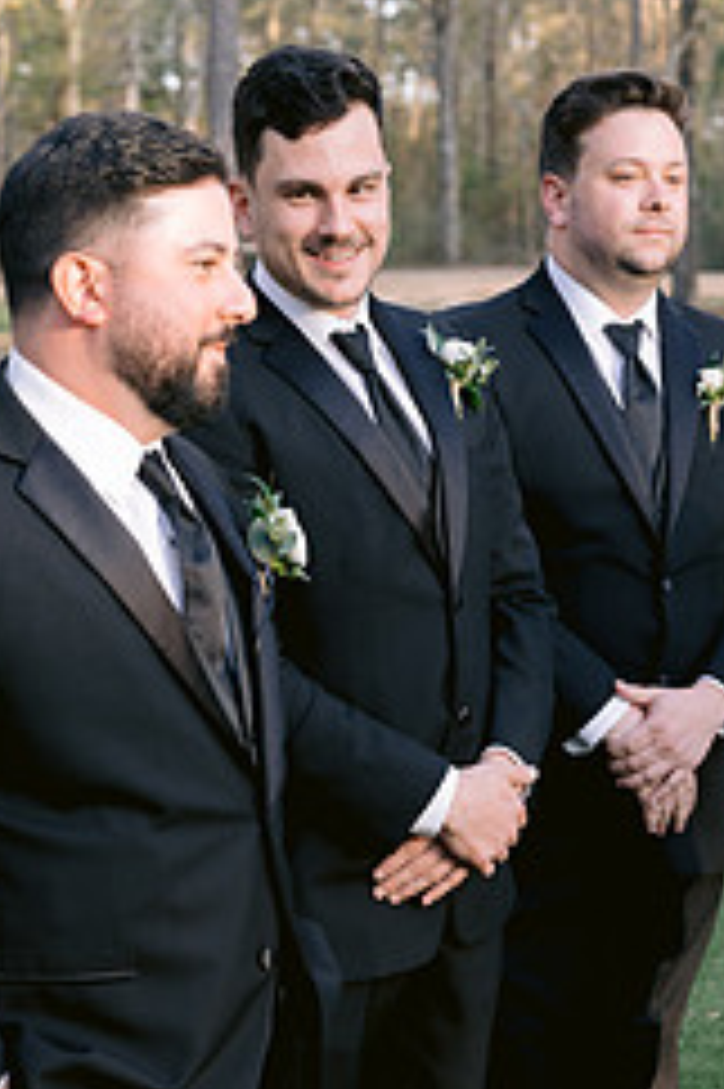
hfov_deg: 14.7
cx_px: 355
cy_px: 698
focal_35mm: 93
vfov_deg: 21.9
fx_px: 2809
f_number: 4
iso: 400
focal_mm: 50
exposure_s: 1/200
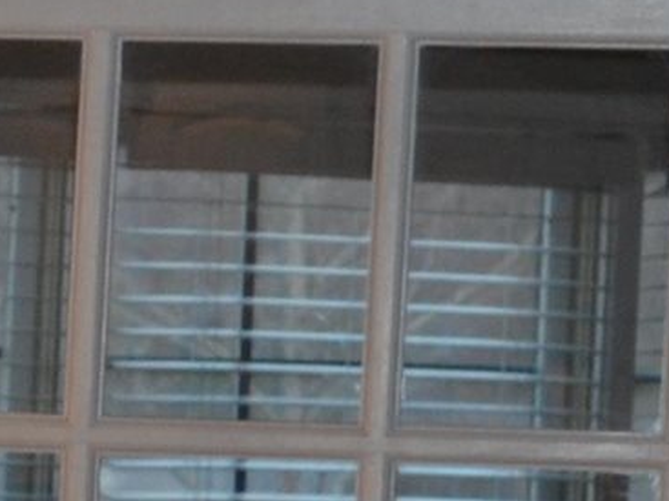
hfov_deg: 5.7
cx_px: -1611
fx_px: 6066
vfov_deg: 4.7
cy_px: 998
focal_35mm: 314
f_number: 4
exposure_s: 1/60
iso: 400
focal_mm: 26
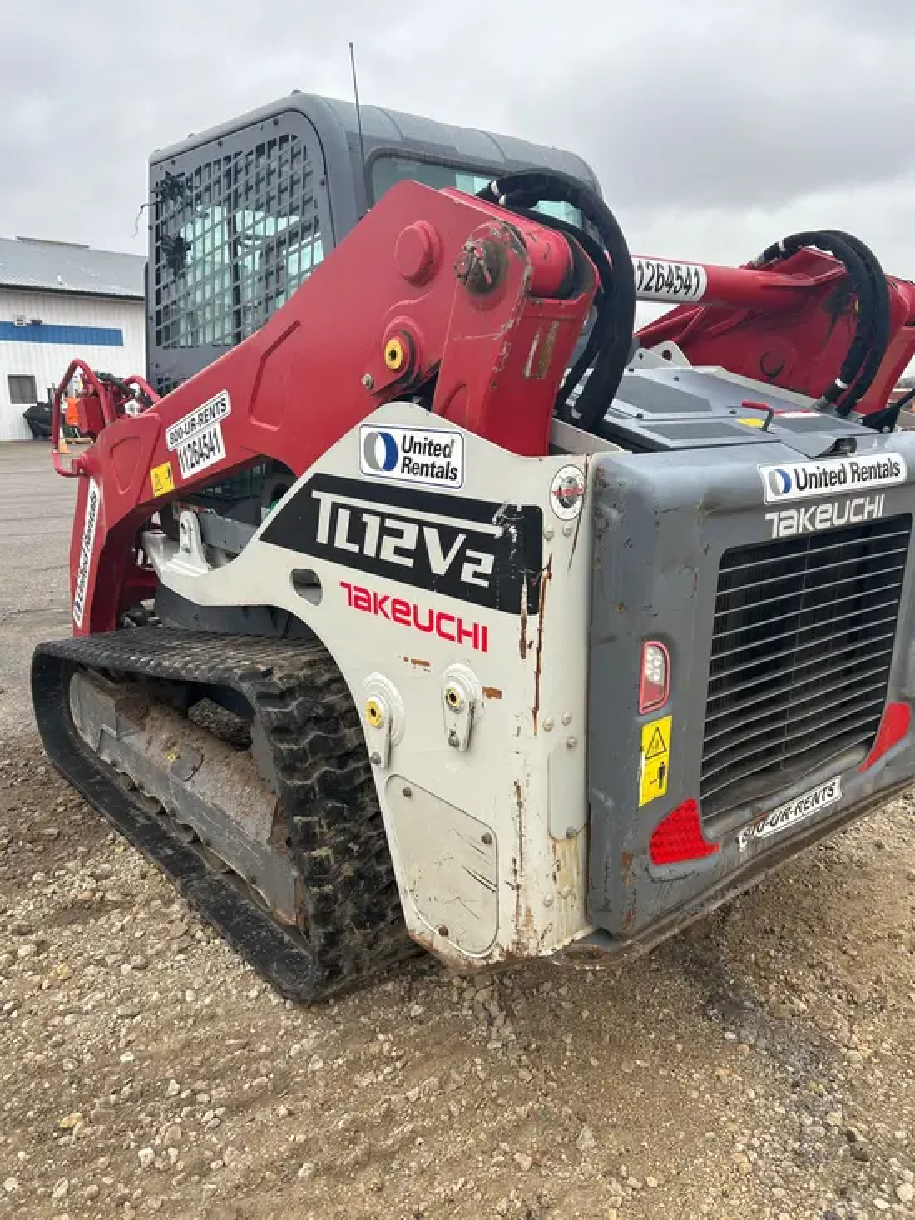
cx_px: 458
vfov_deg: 67.3
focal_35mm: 26
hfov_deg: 53.1
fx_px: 916
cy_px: 610
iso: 50
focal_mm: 5.7
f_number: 1.5
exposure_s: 1/296
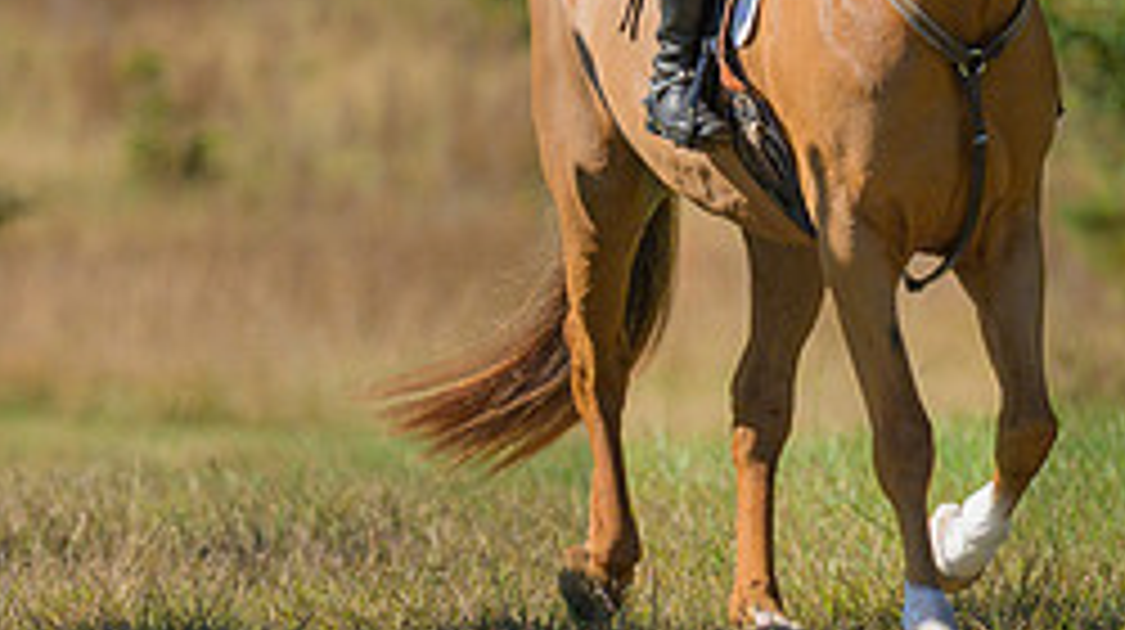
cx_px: 127
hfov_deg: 2.9
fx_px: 21932
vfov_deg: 1.6
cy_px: -297
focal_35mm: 736
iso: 200
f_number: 4
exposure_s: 1/800
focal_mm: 200
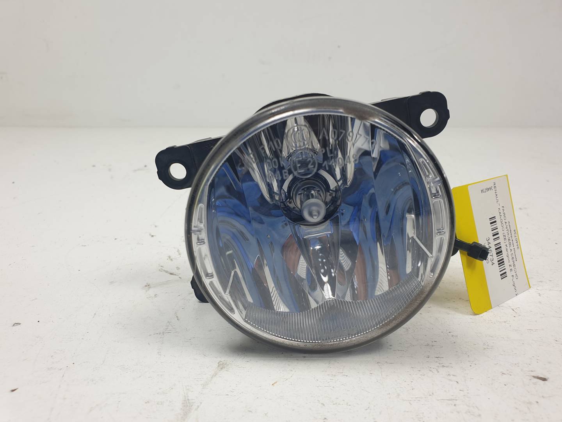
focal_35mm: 26
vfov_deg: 53.1
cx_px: 281
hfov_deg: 67.3
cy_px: 211
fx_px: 422
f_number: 2.4
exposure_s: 1/211
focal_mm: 4.3
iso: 50
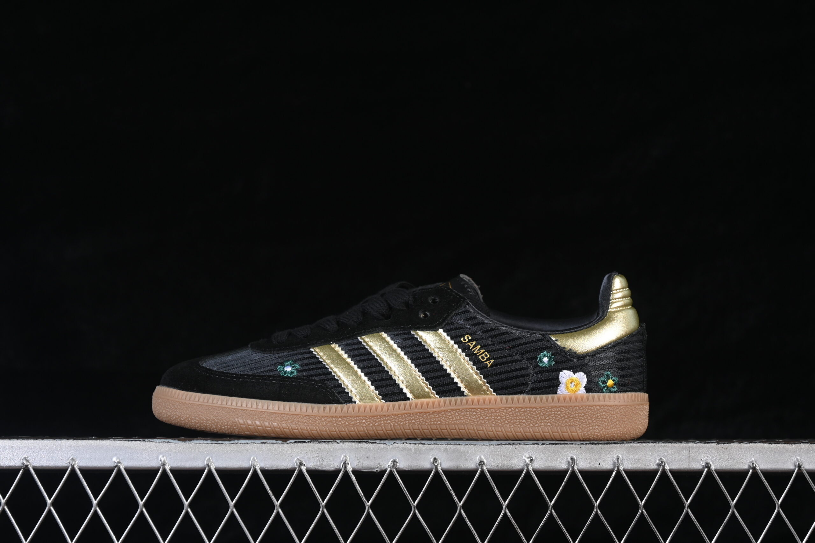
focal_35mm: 75
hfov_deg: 27.0
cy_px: 272
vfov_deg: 18.2
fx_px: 1698
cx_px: 408
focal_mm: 50
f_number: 6.3
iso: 160
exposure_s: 1/60
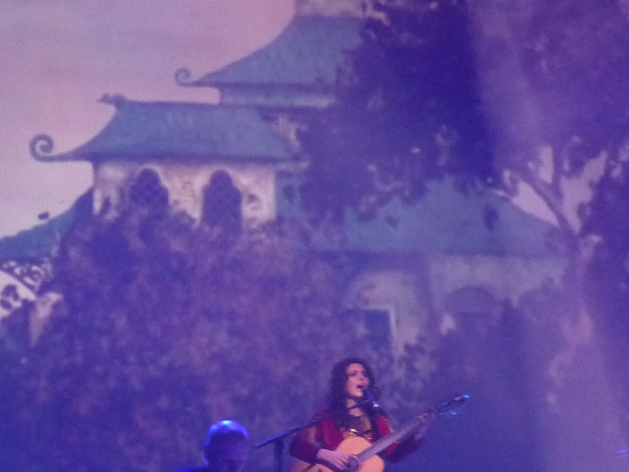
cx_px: 193
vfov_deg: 12.4
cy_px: 281
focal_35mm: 119
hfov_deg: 16.5
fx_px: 2163
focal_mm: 6.7
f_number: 3.9
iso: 400
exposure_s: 1/4
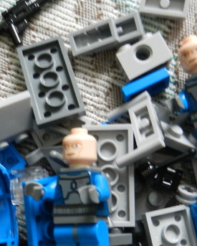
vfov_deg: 29.1
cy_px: 184
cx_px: 69
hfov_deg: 23.8
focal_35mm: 64
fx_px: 466
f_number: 3.5
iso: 400
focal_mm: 4.5
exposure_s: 1/6
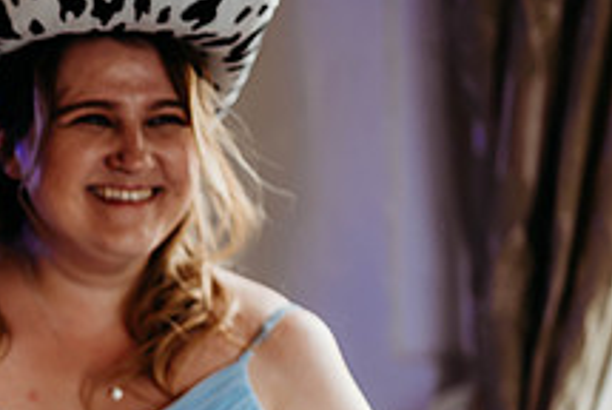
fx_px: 3898
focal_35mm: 229
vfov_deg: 6.0
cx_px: -211
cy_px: 360
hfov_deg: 8.8
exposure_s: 1/200
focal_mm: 85
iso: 400
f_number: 1.8
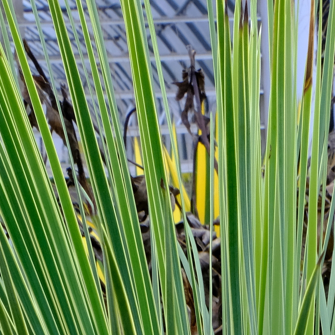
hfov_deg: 10.1
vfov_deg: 9.1
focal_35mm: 173
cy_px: 800
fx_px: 1894
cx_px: 292
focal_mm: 26.6
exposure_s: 1/52
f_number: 16
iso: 800
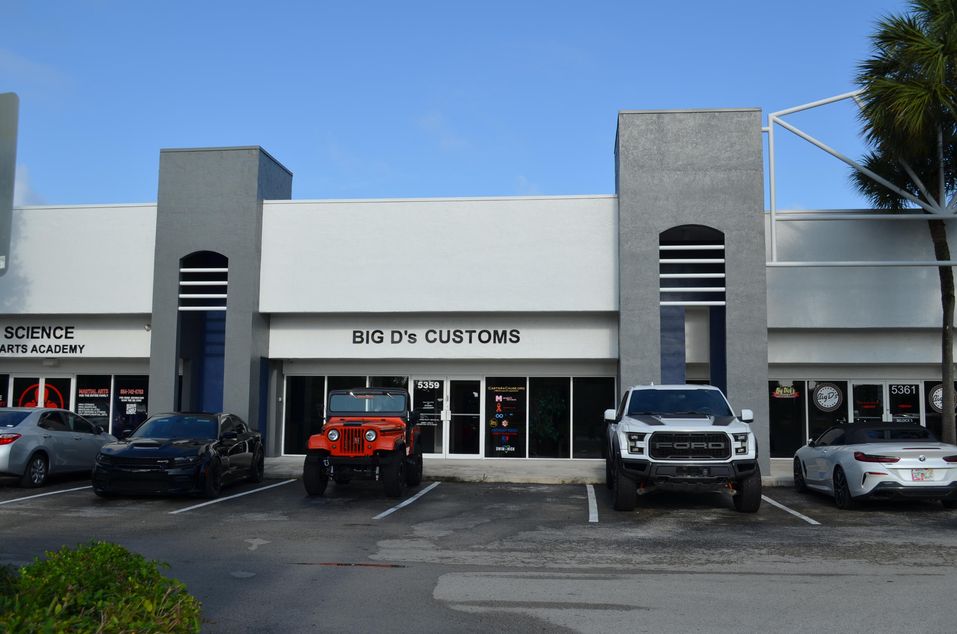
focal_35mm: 36
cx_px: 478
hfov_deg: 53.2
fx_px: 955
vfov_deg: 36.7
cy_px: 317
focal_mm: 24
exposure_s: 1/320
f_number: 9
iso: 100
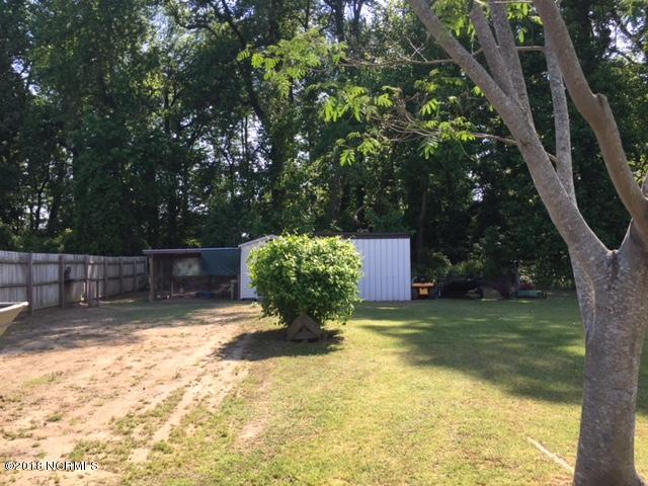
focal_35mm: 29
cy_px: 243
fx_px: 543
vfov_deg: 48.2
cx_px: 324
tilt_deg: +0.4
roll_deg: +0.4
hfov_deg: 61.7
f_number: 2.2
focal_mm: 4.15
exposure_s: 1/590
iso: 32
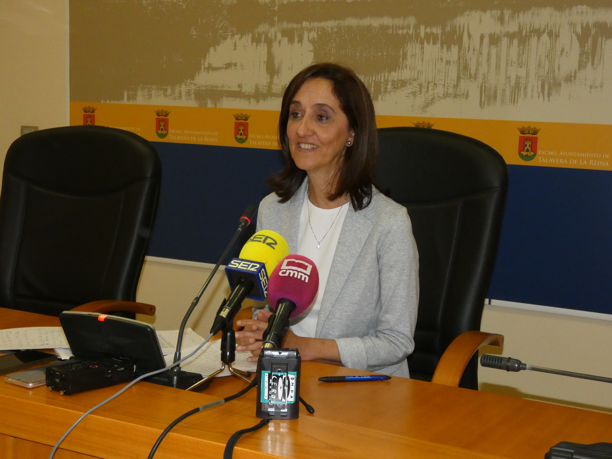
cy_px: 230
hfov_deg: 34.9
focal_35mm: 55
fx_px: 972
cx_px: 306
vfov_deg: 26.6
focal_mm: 9.9
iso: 800
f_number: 4
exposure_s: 1/250
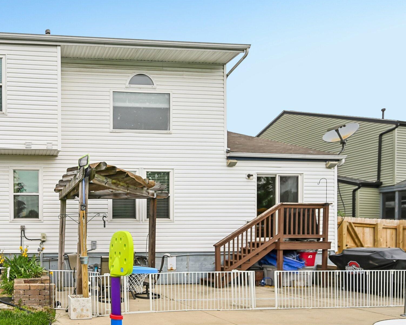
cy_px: 161
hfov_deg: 70.1
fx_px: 284
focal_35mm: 24
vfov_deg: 59.5
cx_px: 156
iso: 400
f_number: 4
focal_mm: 18.5
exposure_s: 1/3000
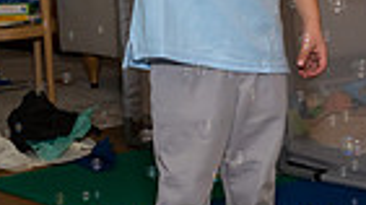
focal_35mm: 141
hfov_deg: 14.1
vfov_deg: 8.5
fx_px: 1367
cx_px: -216
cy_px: -4
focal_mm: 29
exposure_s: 1/250
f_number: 8
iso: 640
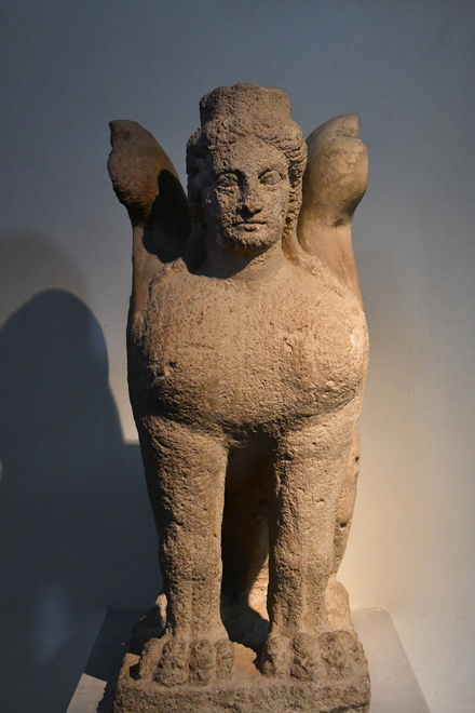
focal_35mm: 72
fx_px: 1425
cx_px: 238
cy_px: 356
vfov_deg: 28.1
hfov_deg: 18.9
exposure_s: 1/320
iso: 8000
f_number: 7.1
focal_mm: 48
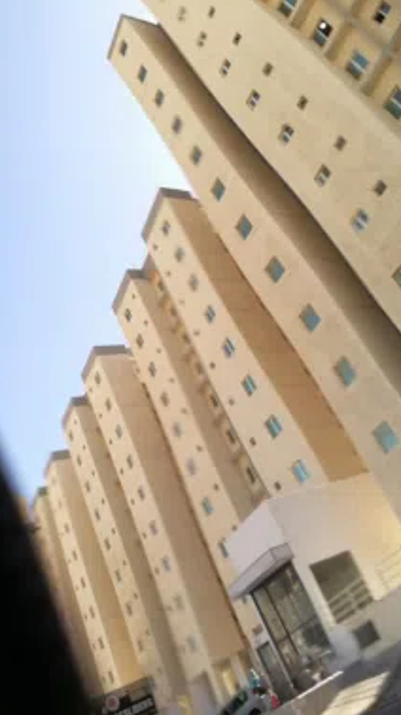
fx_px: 568
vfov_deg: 64.3
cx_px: 174
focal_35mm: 30
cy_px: 346
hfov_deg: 38.8
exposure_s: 1/493
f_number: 1.8
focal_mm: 5.3
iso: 50
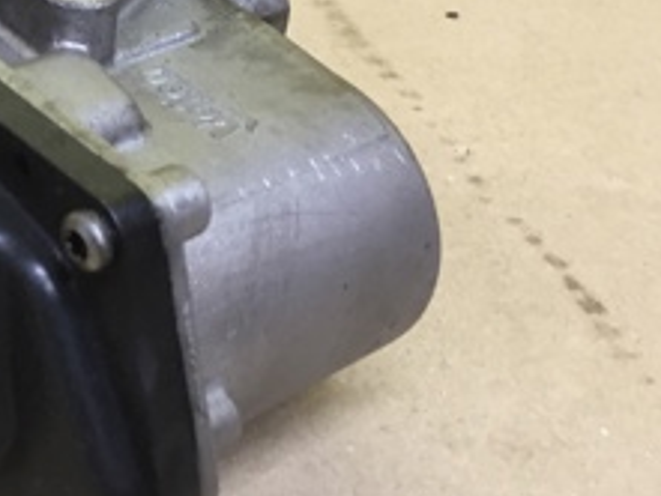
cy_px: 33
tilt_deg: -29.5
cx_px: -170
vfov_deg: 17.3
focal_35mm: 84
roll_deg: -0.1
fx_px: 1605
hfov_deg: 21.3
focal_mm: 4.15
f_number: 2.2
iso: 64
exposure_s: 1/33
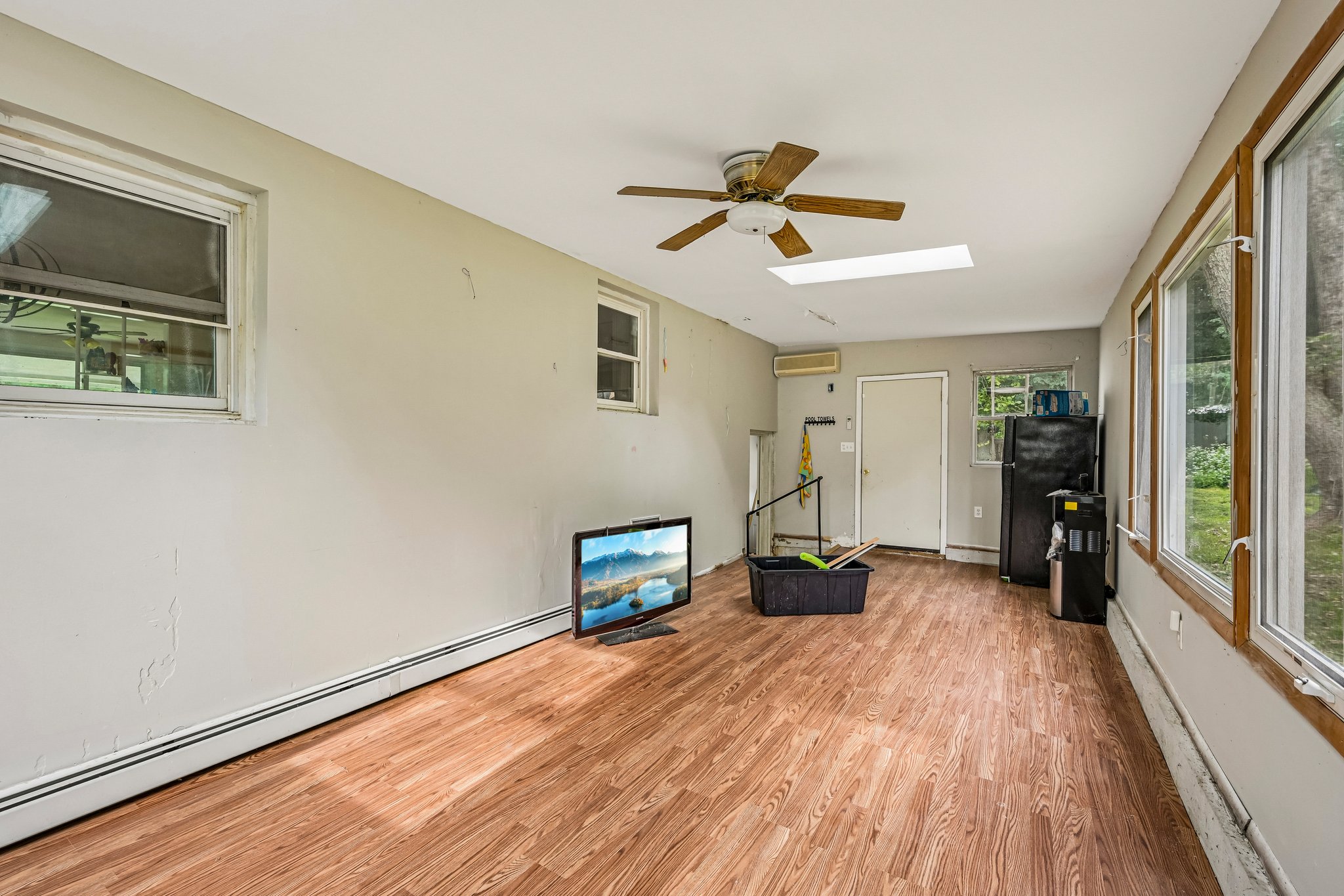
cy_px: 448
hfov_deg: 102.3
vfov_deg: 79.2
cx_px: 672
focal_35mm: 14
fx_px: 541
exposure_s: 1/15
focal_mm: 14.5
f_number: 8
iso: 400
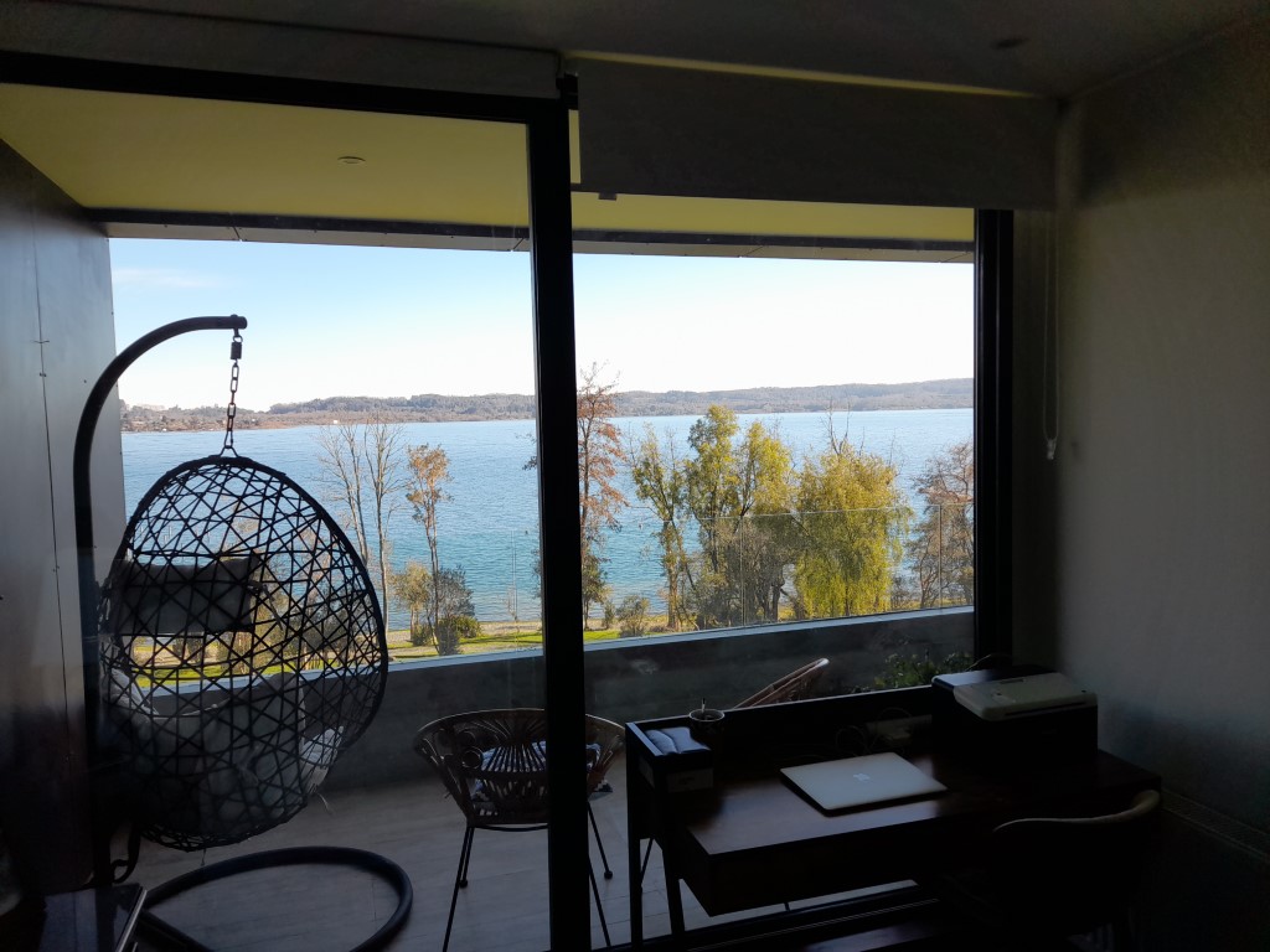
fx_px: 917
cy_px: 476
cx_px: 635
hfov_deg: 69.4
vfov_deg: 54.9
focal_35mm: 25
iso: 20
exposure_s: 1/219
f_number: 2
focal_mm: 4.6
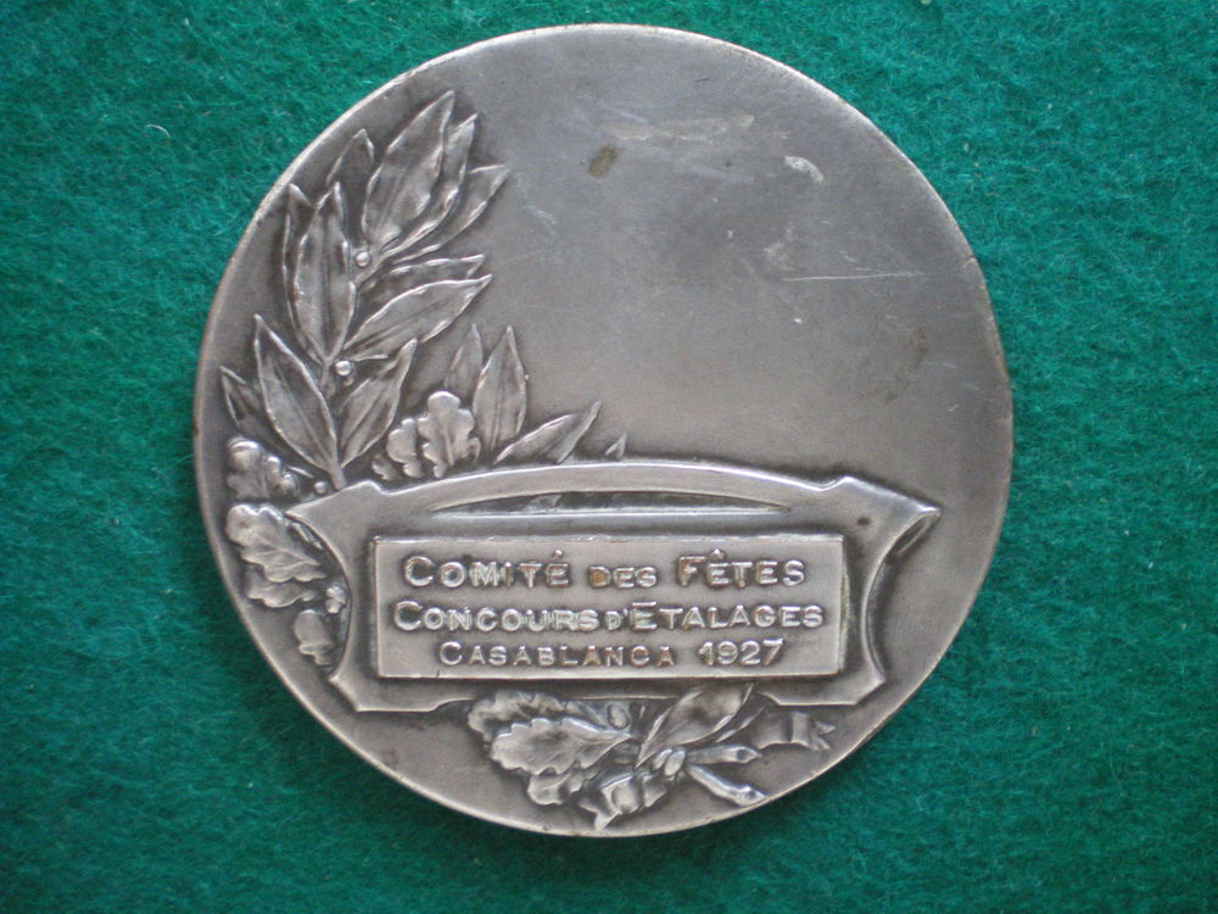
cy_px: 457
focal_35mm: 38
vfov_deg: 37.7
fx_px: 1337
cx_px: 609
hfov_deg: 49.0
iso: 400
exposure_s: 1/20
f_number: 3.1
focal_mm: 6.3
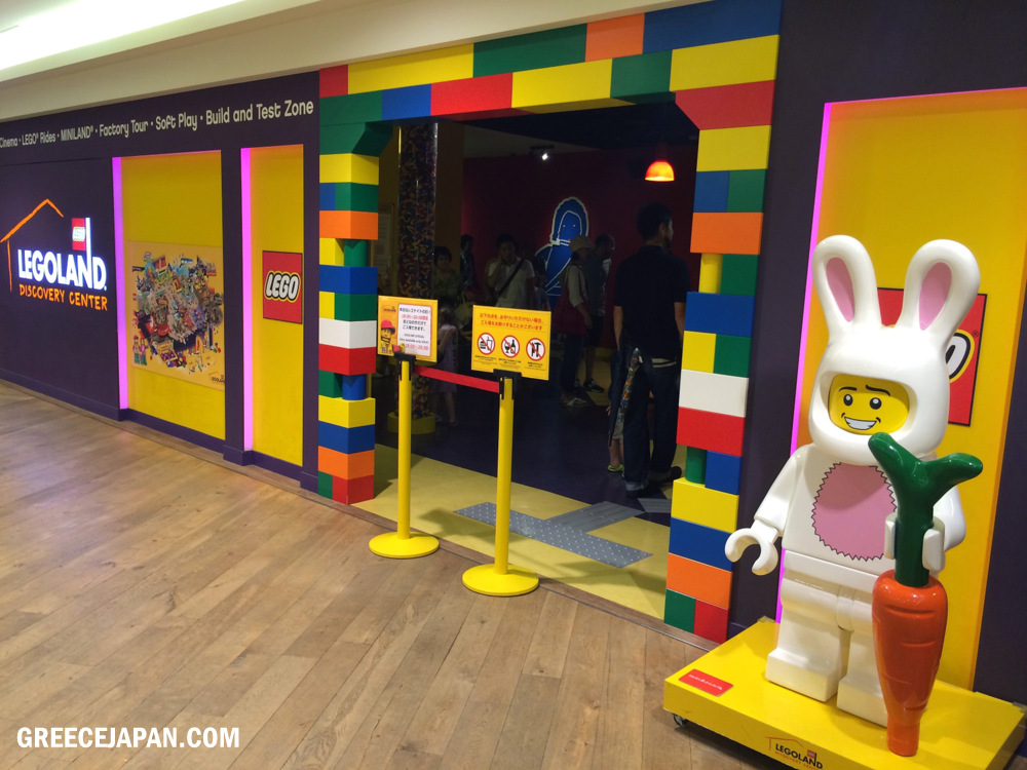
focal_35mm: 30
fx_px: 890
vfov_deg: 46.8
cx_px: 514
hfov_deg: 60.0
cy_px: 385
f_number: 2.2
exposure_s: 1/30
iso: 50
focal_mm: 4.12
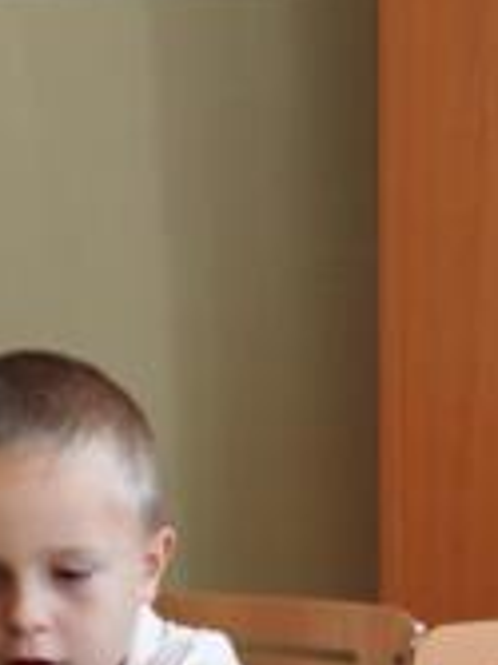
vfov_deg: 22.4
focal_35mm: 81
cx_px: 361
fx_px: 1556
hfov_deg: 18.1
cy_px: 784
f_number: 1.9
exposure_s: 1/100
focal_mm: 6.67
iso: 320
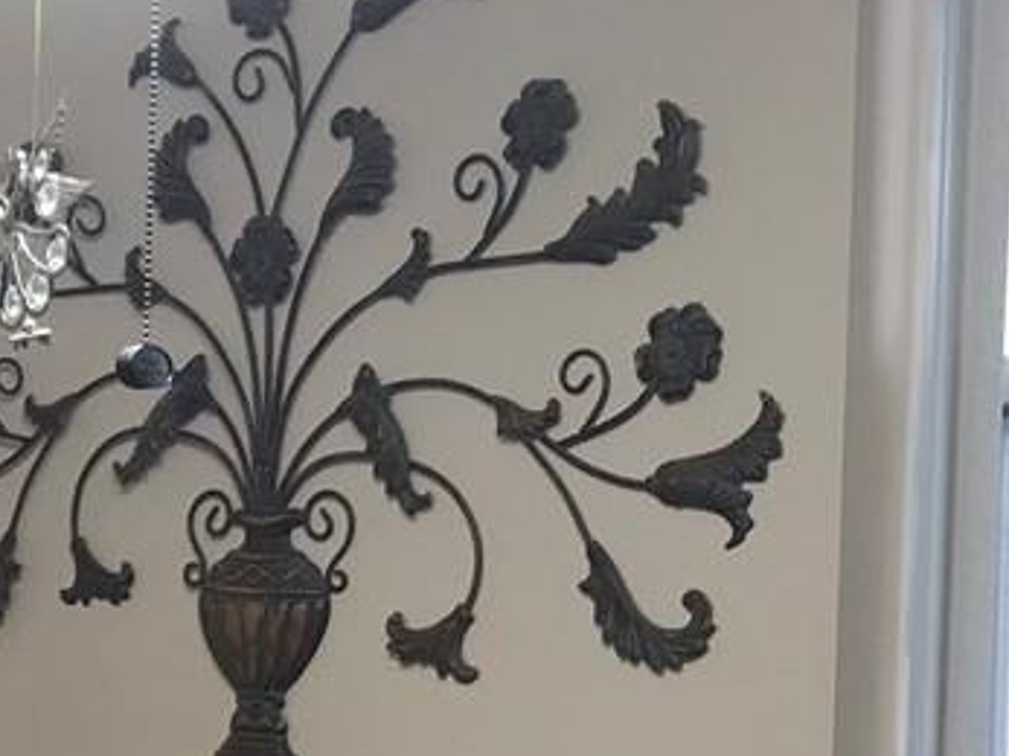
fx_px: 3759
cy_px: 960
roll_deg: -0.6
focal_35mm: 129
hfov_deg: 14.3
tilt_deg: -4.3
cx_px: -480
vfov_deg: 11.2
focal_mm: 3.99
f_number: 1.8
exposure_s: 1/40
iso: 25
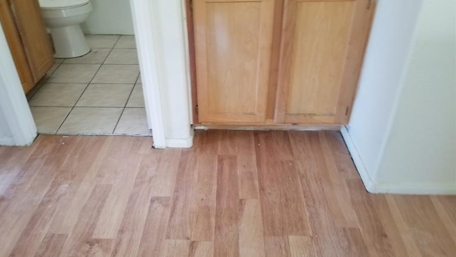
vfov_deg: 40.2
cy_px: 128
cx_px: 223
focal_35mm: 29
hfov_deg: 66.0
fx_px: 351
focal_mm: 4.25
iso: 320
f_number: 1.7
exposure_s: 1/60
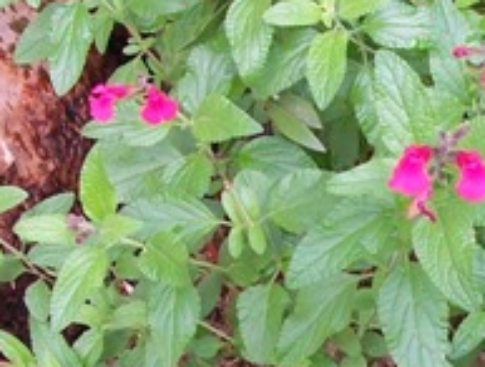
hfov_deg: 18.9
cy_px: 375
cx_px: 508
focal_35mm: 100
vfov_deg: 14.6
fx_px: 1405
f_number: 2.8
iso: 80
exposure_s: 1/30
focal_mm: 6
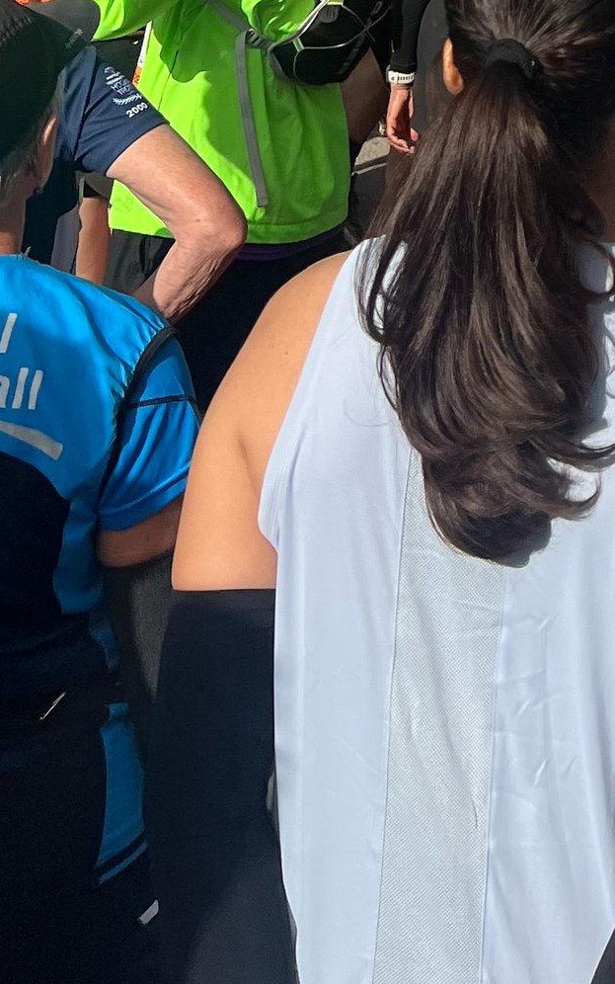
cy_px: -496
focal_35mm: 83
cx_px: 1084
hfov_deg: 14.1
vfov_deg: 21.1
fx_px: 2225
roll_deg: +0.5
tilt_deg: -1.9
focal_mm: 5.7
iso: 50
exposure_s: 1/4831
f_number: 1.5
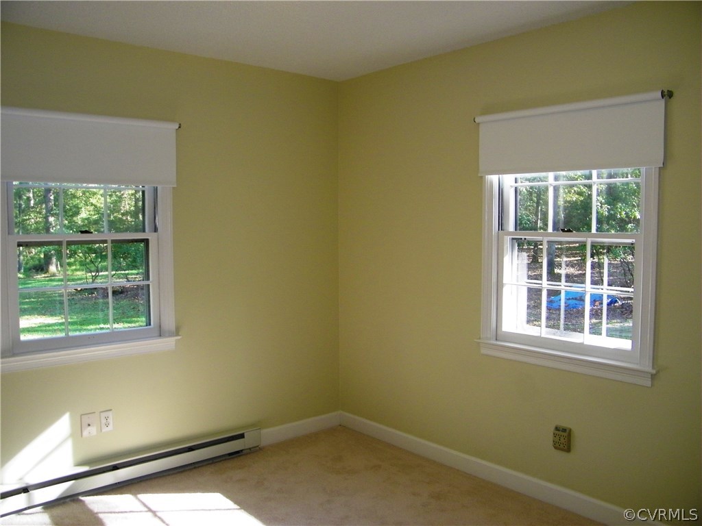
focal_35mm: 28
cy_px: 263
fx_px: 568
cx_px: 351
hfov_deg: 63.4
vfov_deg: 49.7
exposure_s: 1/30
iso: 100
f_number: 3.5
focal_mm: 5
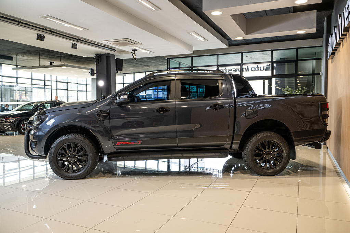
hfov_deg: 65.5
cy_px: 116
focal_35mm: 28
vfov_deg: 46.4
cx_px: 175
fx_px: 272
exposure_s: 1/160
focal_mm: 28
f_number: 4
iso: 500
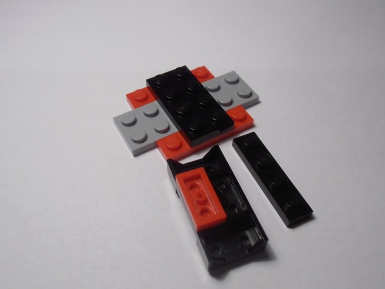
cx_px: 192
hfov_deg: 50.1
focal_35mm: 37
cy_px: 144
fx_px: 412
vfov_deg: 38.7
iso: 80
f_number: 3.9
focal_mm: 6.61
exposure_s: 1/60
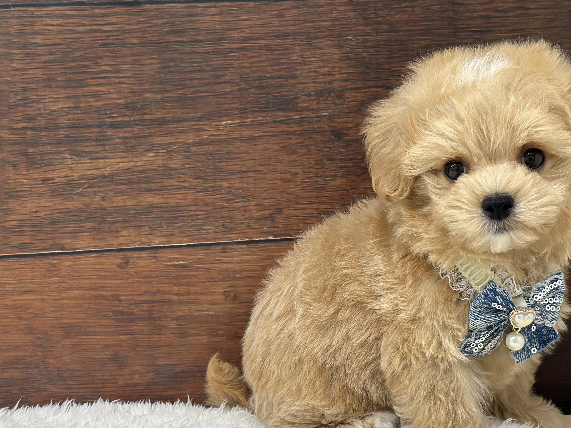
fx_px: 1270
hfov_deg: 25.3
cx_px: 359
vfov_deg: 19.1
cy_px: 244
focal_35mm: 77
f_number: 1.78
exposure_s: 1/117
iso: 125
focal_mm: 6.86
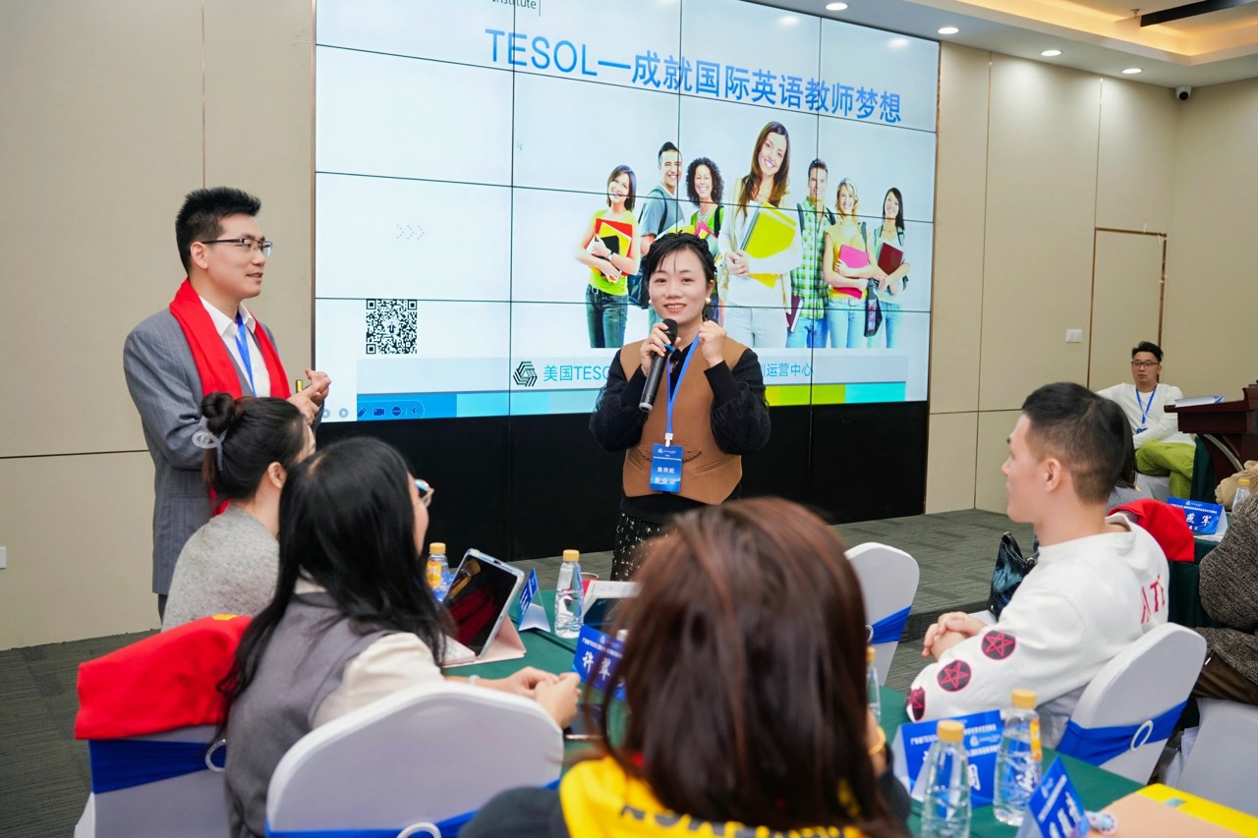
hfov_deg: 55.1
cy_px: 419
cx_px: 629
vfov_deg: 38.4
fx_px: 1205
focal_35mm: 34
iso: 800
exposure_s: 1/161
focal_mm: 34.5
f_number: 4
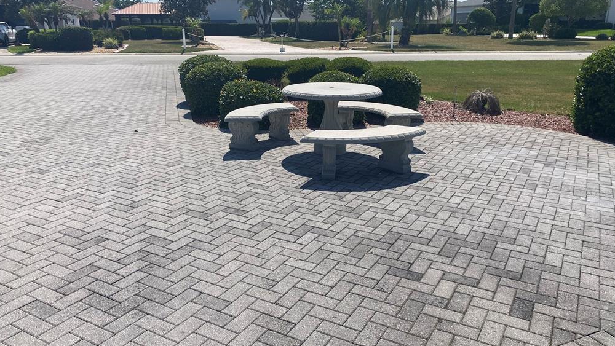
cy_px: 193
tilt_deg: -19.1
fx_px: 473
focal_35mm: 29
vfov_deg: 40.1
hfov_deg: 66.1
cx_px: 309
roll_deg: +0.3
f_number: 1.8
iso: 32
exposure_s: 1/3846
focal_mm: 4.25
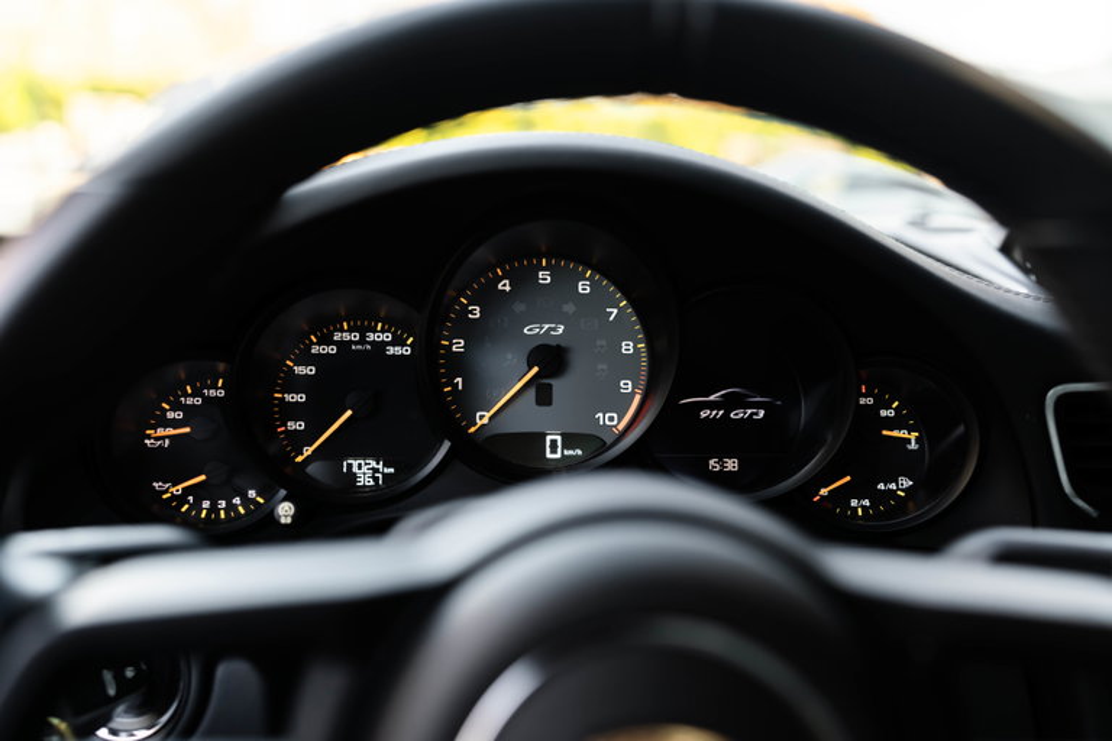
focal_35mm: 35
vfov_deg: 37.9
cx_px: 556
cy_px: 370
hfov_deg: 54.4
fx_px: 1081
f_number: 2.2
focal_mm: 35
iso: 1000
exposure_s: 1/100
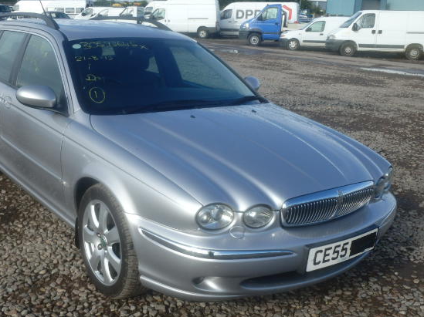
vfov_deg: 34.2
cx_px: 178
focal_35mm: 42
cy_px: 184
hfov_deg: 44.7
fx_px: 514
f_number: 4.5
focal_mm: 6.4
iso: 125
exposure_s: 1/500
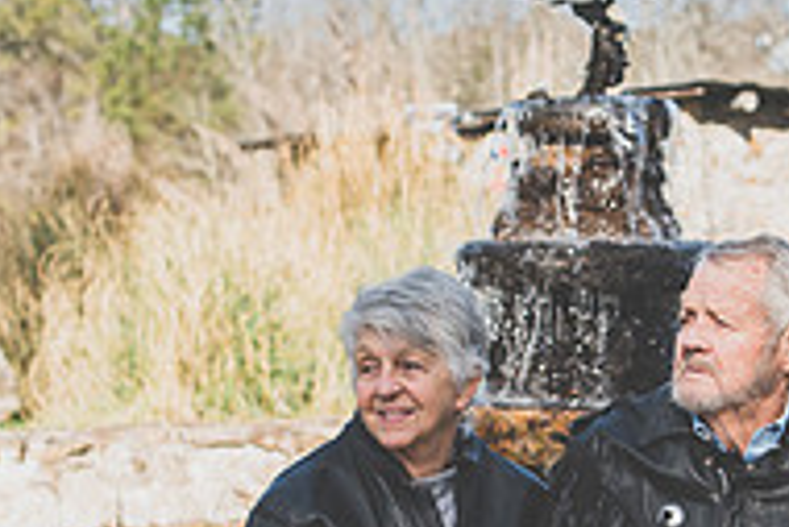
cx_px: 664
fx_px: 2676
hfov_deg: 16.6
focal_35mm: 122
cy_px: 517
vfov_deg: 11.2
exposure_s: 1/2500
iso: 450
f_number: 3.2
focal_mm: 40
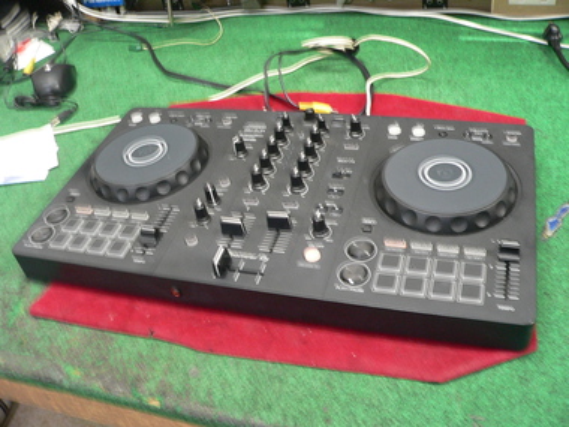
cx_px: 284
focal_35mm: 36
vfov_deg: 39.7
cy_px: 214
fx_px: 592
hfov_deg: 51.4
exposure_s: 1/8
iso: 200
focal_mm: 6
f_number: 2.8
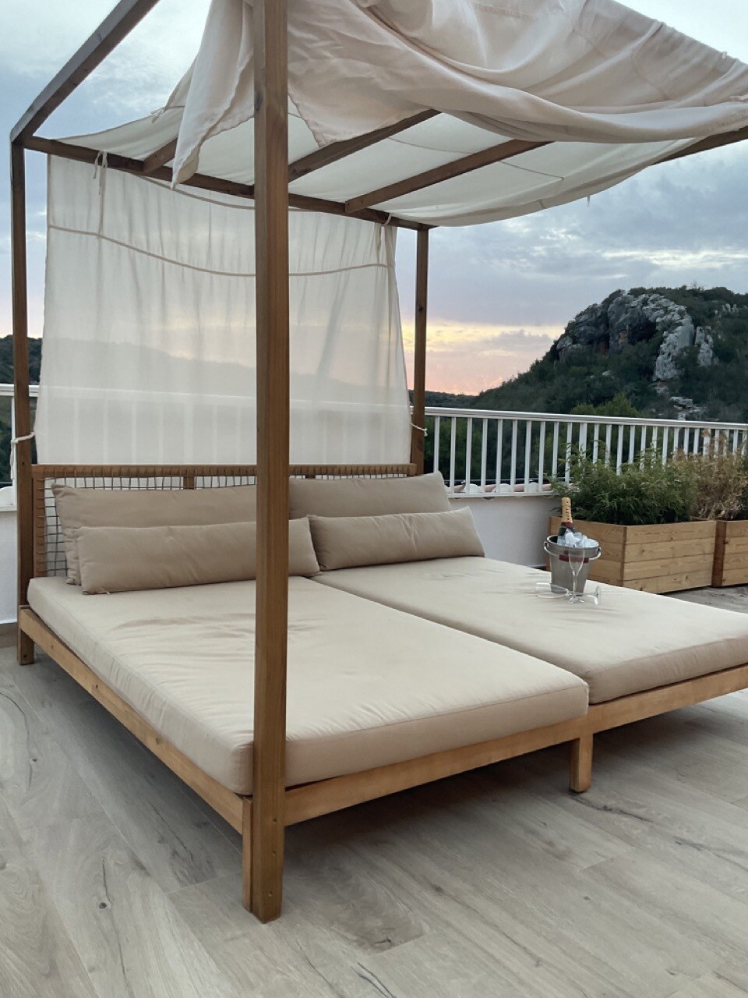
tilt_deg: -5.0
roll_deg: -2.2
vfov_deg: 61.7
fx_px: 836
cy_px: 499
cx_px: 374
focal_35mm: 29
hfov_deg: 48.2
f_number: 1.8
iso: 50
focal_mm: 3
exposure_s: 1/50
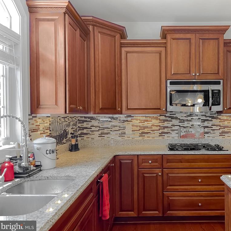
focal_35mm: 30
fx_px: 226
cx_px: 155
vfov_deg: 54.0
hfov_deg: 52.9
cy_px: 116
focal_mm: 5.1
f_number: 1.6
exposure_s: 1/60
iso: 80
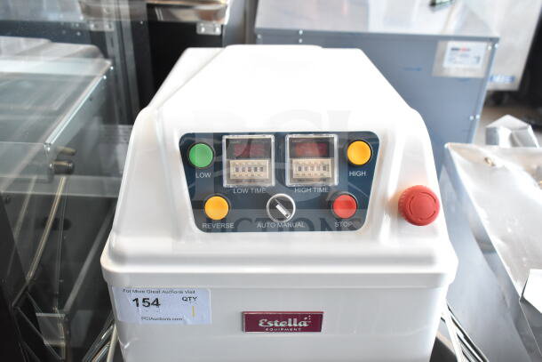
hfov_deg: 53.1
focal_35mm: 36
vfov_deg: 36.9
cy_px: 181
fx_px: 542
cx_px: 271
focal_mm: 24
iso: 1600
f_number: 5.6
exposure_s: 1/125
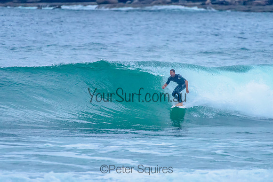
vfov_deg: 2.2
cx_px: 128
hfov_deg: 3.4
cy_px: 70
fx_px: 4647
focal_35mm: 613
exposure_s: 1/2000
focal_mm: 500
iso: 3200
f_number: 5.6
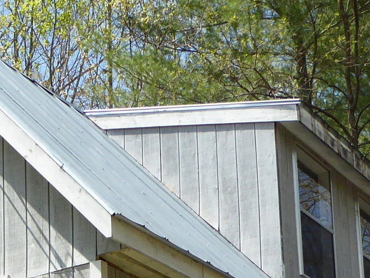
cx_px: 84
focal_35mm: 127
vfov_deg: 11.2
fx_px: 1357
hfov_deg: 15.4
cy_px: 420
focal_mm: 5.4
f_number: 3.5
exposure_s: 1/500
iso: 100
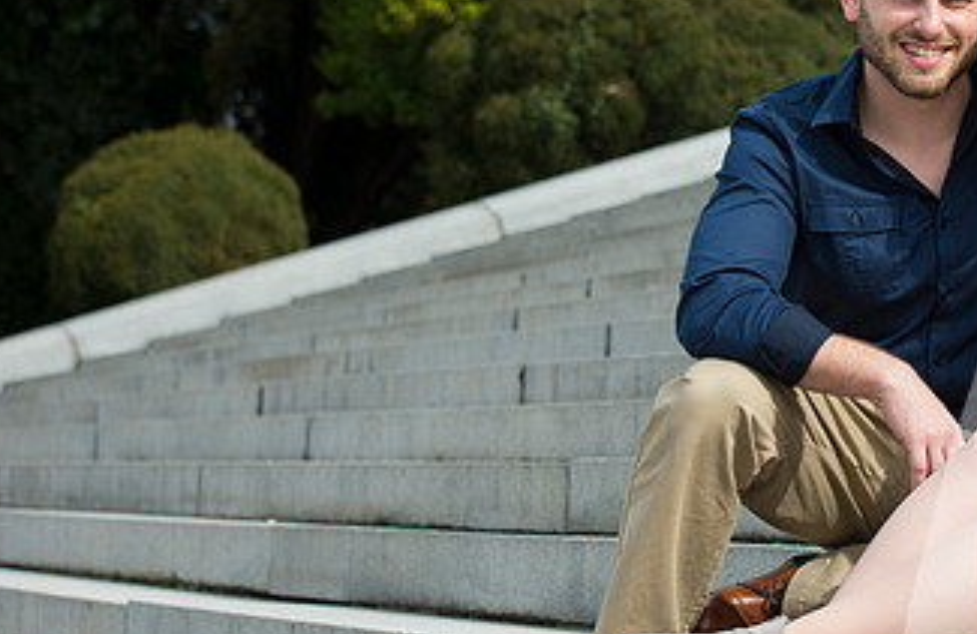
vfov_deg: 9.4
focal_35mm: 143
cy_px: 234
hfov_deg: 14.3
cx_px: 942
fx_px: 3850
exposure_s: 1/500
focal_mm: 70
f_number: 5.6
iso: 160
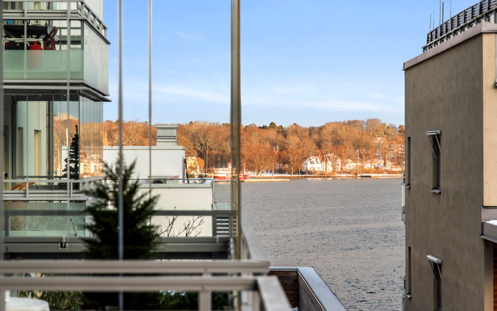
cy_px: 165
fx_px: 1314
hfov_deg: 21.4
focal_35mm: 97
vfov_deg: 13.5
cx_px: 248
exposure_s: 1/320
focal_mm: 95
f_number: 8
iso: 320
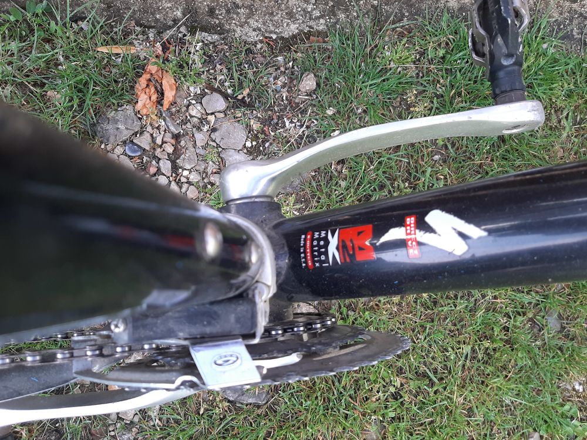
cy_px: 220
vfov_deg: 53.1
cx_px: 294
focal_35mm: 26
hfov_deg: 67.3
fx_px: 441
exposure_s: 1/100
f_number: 1.7
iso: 40
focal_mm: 3.93
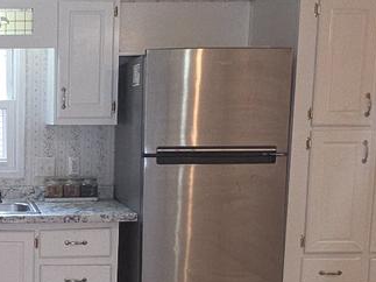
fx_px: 630
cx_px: -30
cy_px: 199
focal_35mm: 58
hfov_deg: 30.1
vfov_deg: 25.0
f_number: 1.9
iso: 100
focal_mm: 2.2
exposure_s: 1/60
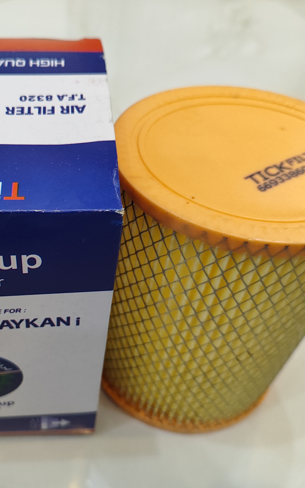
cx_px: 87
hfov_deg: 36.6
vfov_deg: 56.7
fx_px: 452
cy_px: 244
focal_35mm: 34
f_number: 1.89
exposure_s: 1/50
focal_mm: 5.89
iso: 1360
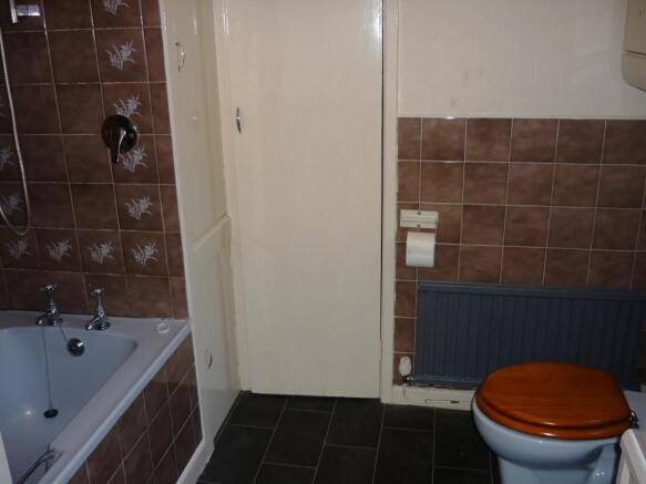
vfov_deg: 42.9
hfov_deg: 55.4
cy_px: 242
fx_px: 616
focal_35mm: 33
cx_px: 323
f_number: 2.8
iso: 100
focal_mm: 5.5
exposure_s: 1/30
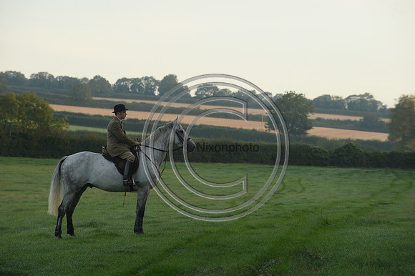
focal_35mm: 200
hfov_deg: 10.3
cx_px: 208
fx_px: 2304
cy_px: 138
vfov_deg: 6.9
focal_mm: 200
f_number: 7.1
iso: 2500
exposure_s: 1/800
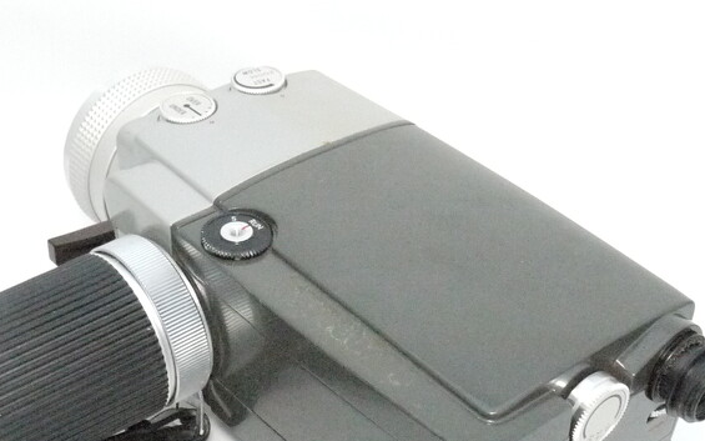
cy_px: 352
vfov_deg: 20.4
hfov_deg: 32.4
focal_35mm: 63
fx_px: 1210
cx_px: 299
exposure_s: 1/125
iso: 3200
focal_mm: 14
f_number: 8
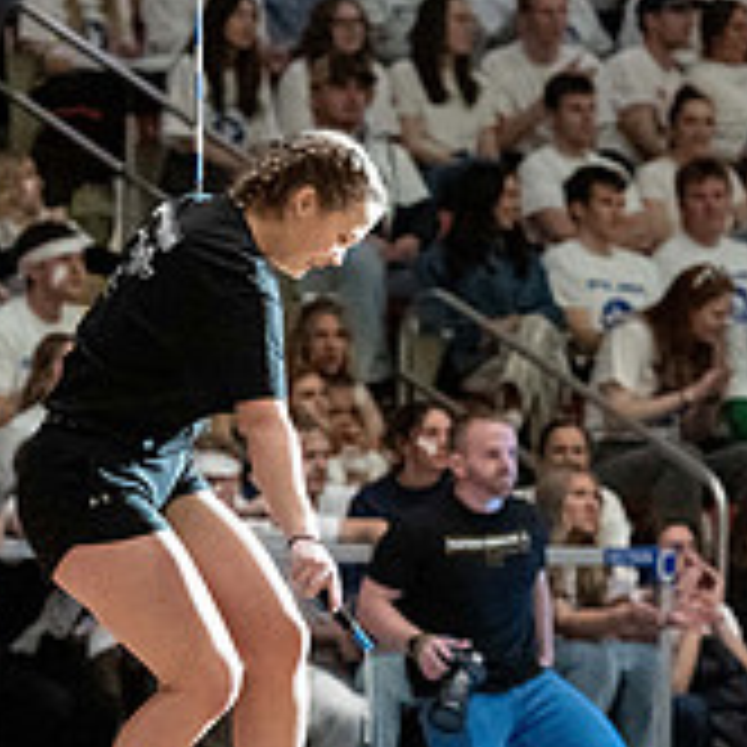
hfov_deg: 4.8
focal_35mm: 364
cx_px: 350
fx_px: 8887
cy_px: 524
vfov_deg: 4.8
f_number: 2.8
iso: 6400
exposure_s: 1/800
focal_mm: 105
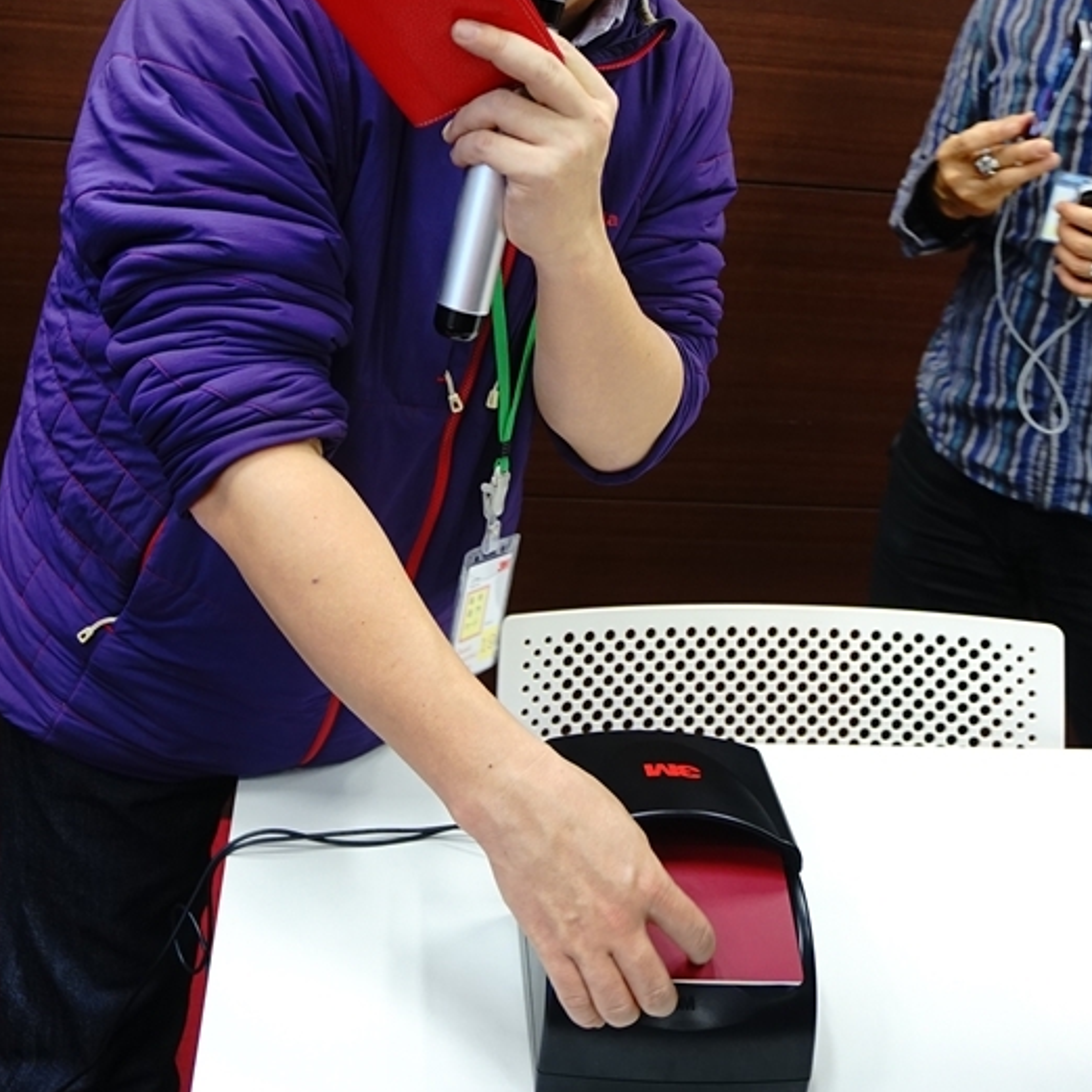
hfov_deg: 39.2
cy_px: 374
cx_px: 541
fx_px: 1535
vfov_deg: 38.8
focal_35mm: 43
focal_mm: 22
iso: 800
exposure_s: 1/60
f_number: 4
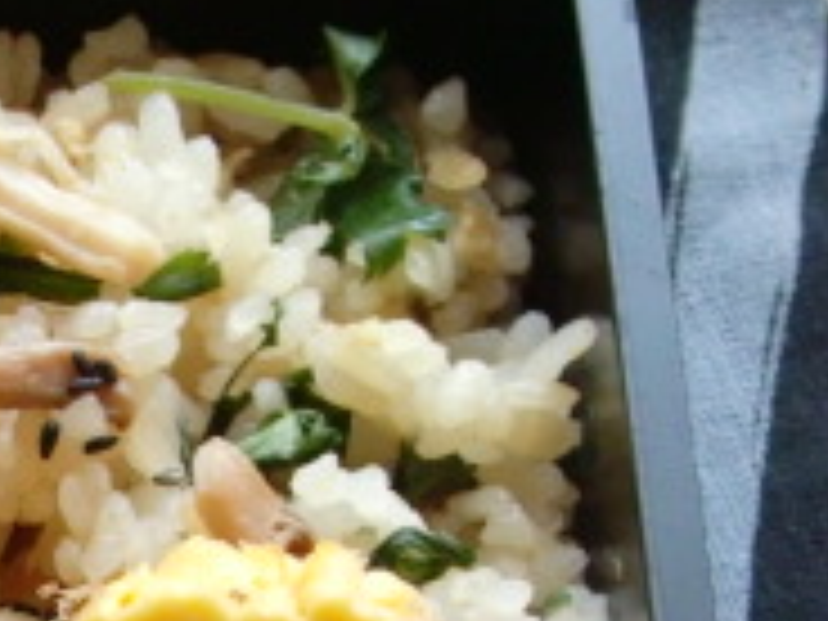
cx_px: -234
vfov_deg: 9.0
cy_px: 958
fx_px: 3827
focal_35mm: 160
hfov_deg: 12.0
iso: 400
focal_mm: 8.2
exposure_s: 1/50
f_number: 3.3
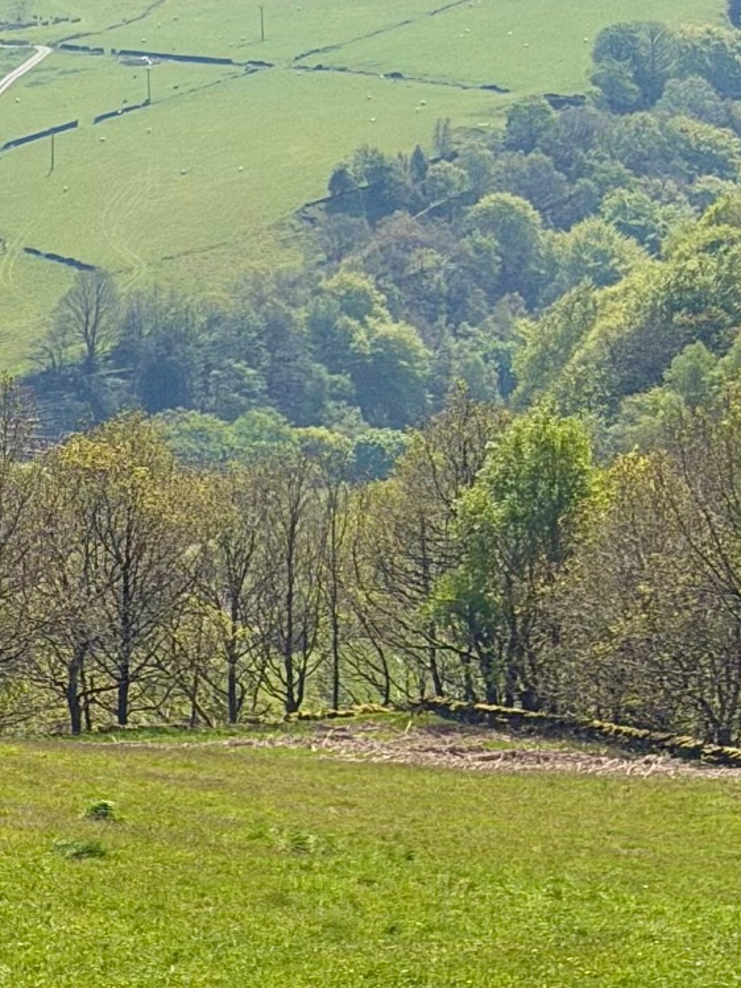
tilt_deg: -7.6
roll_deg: +0.1
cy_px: 363
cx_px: -171
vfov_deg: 11.3
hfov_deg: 8.4
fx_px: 4993
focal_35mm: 175
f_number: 1.78
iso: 64
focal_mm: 6.76
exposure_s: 1/7874
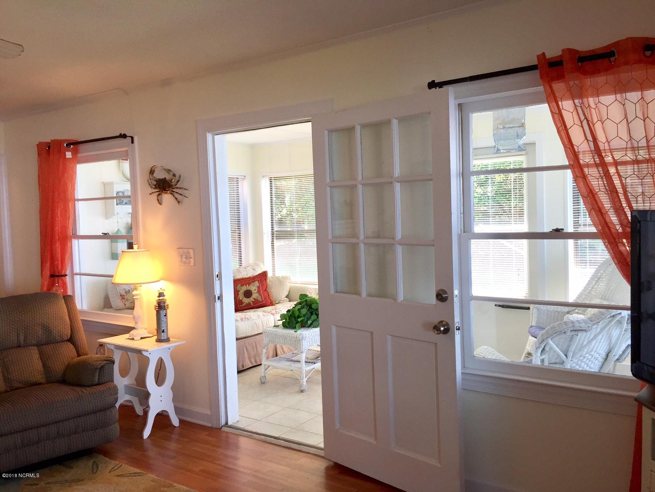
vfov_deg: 48.2
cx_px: 328
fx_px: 549
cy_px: 246
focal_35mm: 29
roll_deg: -0.7
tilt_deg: -4.4
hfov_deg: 61.7
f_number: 2.2
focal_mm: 4.15
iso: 40
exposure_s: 1/60
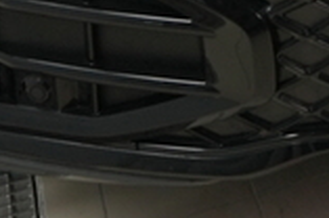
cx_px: 564
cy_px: -434
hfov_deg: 12.7
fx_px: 1359
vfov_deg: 7.9
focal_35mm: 149
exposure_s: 1/125
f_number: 5
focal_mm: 22
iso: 1250
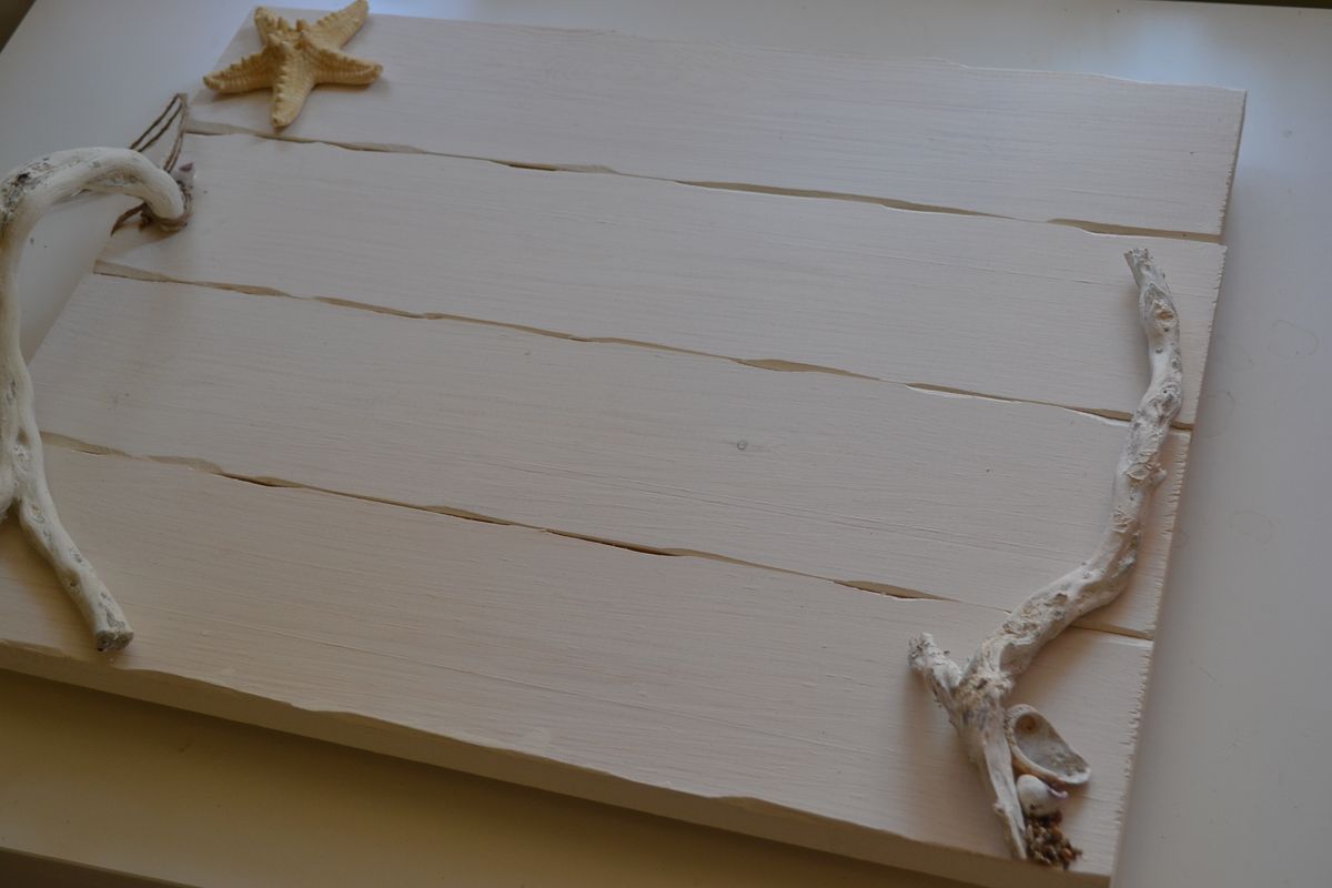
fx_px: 1776
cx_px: 666
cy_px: 444
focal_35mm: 48
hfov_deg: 41.1
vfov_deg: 28.1
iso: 400
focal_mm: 32
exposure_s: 1/100
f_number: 5
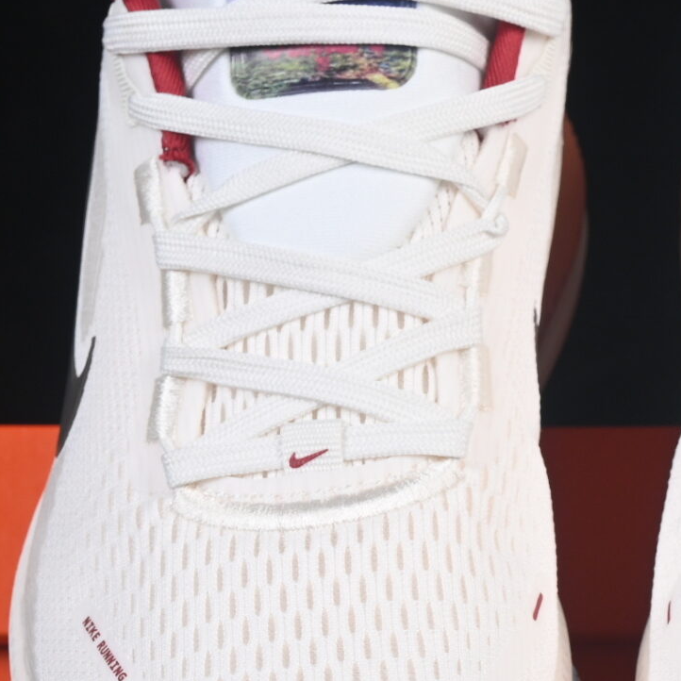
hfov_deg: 7.7
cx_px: 646
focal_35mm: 226
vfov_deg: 7.7
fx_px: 5030
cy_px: 462
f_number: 8
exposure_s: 1/80
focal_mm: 50
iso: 160
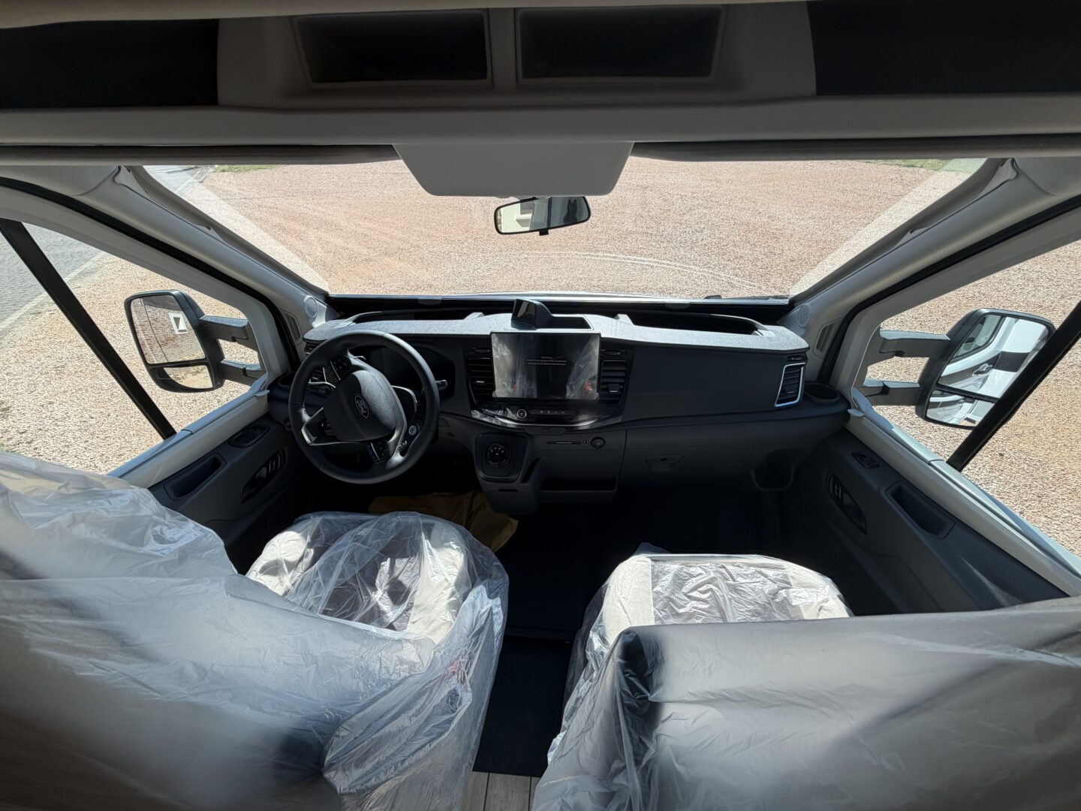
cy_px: 406
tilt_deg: -35.2
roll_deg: +1.3
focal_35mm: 14
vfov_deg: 85.7
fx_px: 437
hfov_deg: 102.1
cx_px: 540
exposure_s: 1/625
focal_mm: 2.22
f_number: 2.2
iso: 40
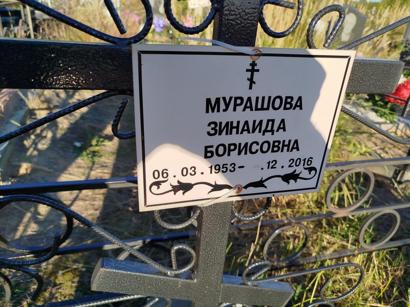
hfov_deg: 71.6
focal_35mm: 24
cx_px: 205
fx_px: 284
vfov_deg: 56.8
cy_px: 154
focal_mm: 5.31
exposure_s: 1/791
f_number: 1.7
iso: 50
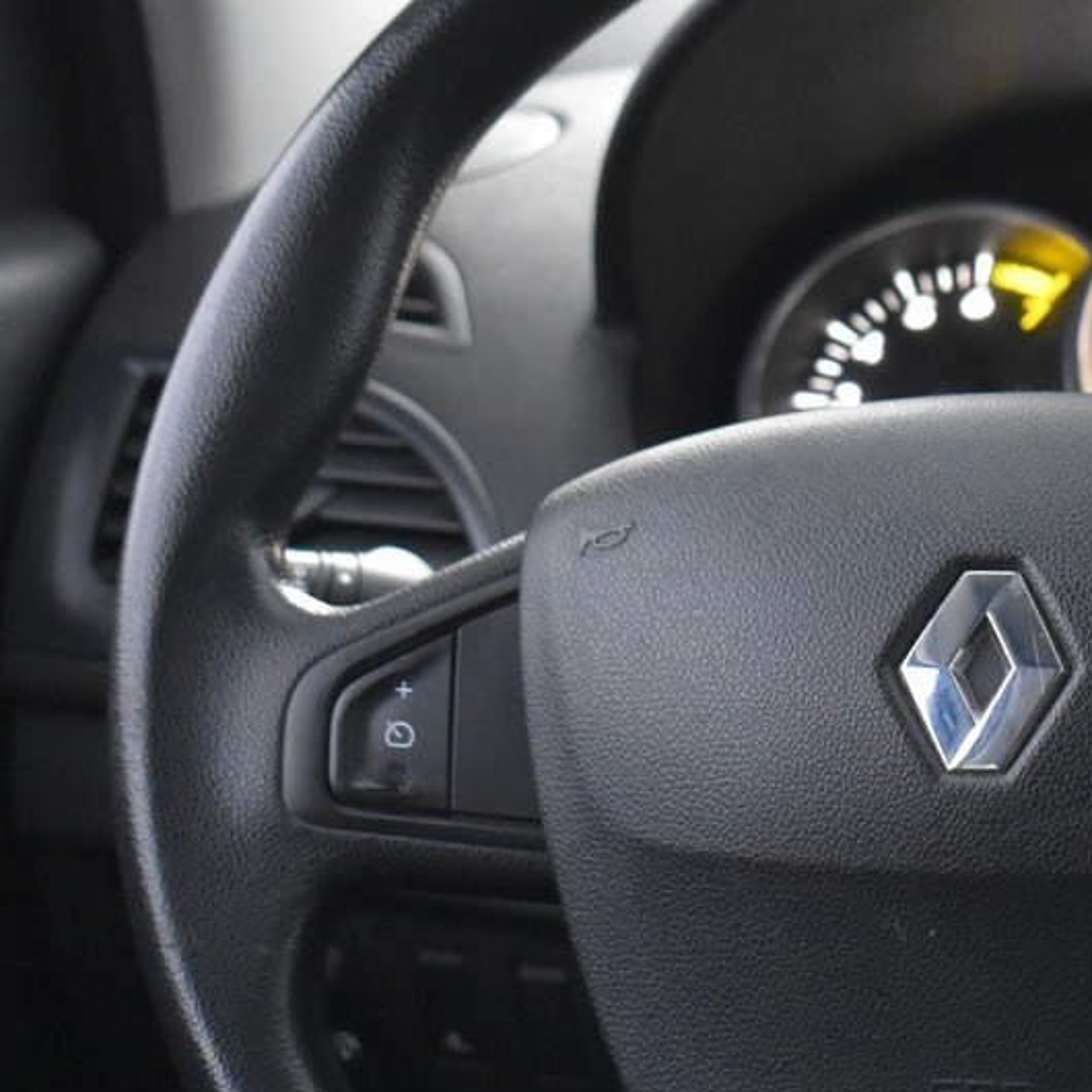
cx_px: 1026
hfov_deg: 15.7
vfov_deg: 16.0
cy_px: 668
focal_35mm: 109
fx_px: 3890
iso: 3200
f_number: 4.2
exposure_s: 1/15
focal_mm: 28
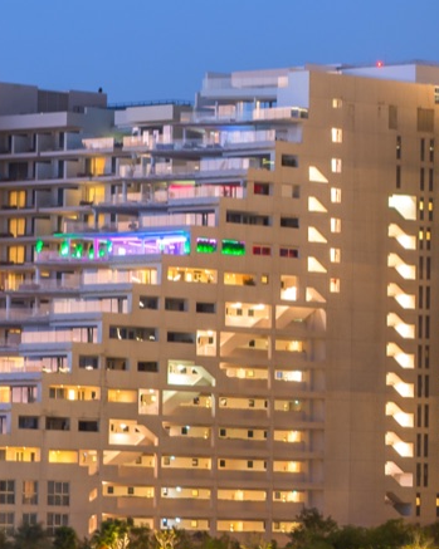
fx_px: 3463
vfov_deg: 9.1
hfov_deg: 7.0
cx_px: 899
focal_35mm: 213
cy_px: 206
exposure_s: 10
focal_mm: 62
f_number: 8
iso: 80
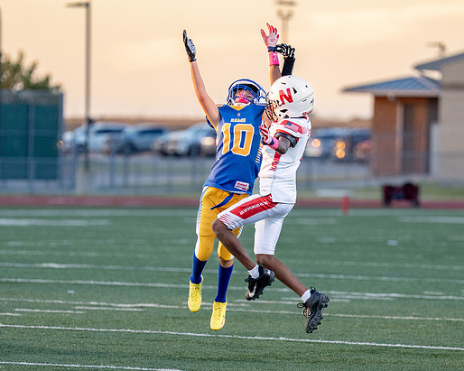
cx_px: 279
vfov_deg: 4.6
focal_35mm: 333
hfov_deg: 5.8
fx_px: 4572
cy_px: 237
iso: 1250
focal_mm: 176
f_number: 2.8
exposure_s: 1/2000
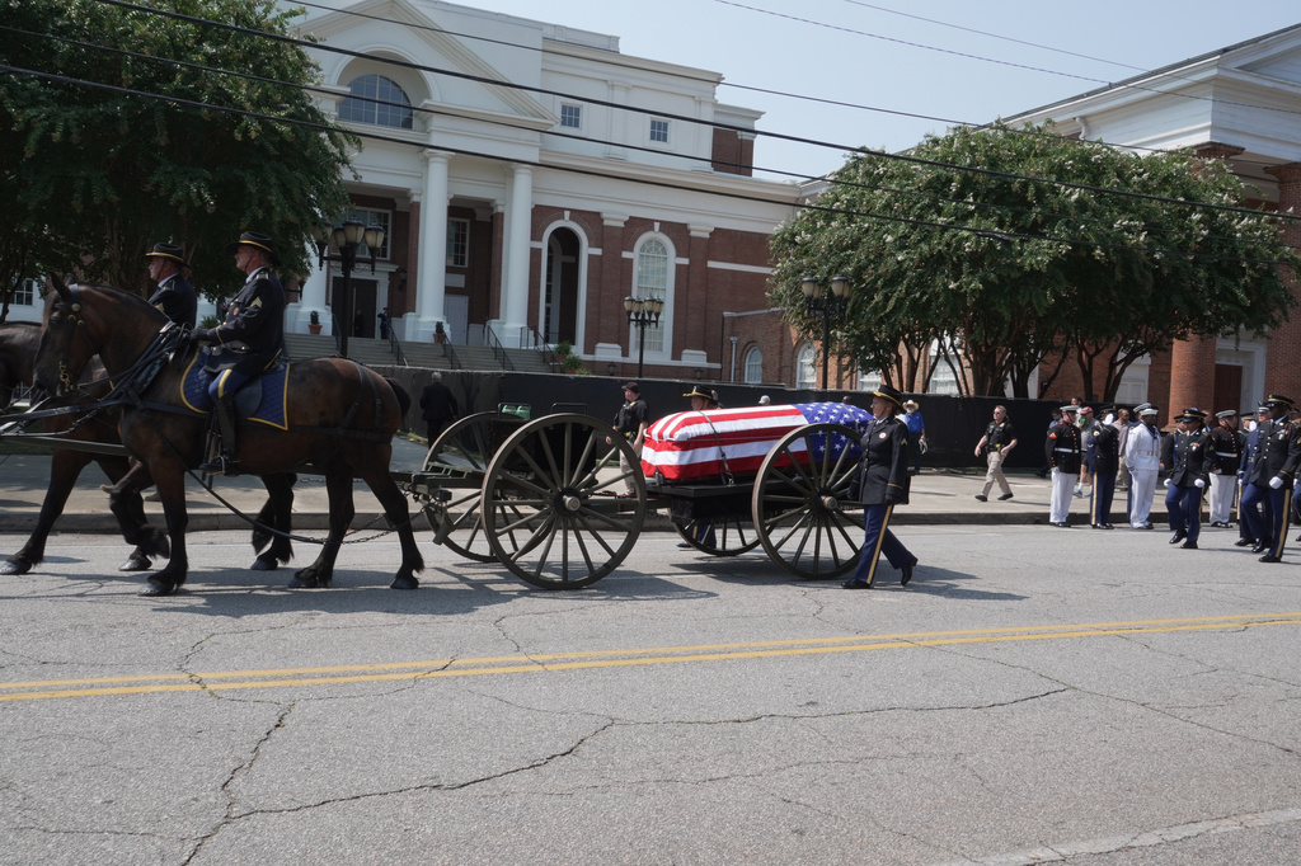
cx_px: 650
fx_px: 1048
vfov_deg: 44.9
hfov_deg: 63.7
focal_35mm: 29
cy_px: 433
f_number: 18
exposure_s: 1/160
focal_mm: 29
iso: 500
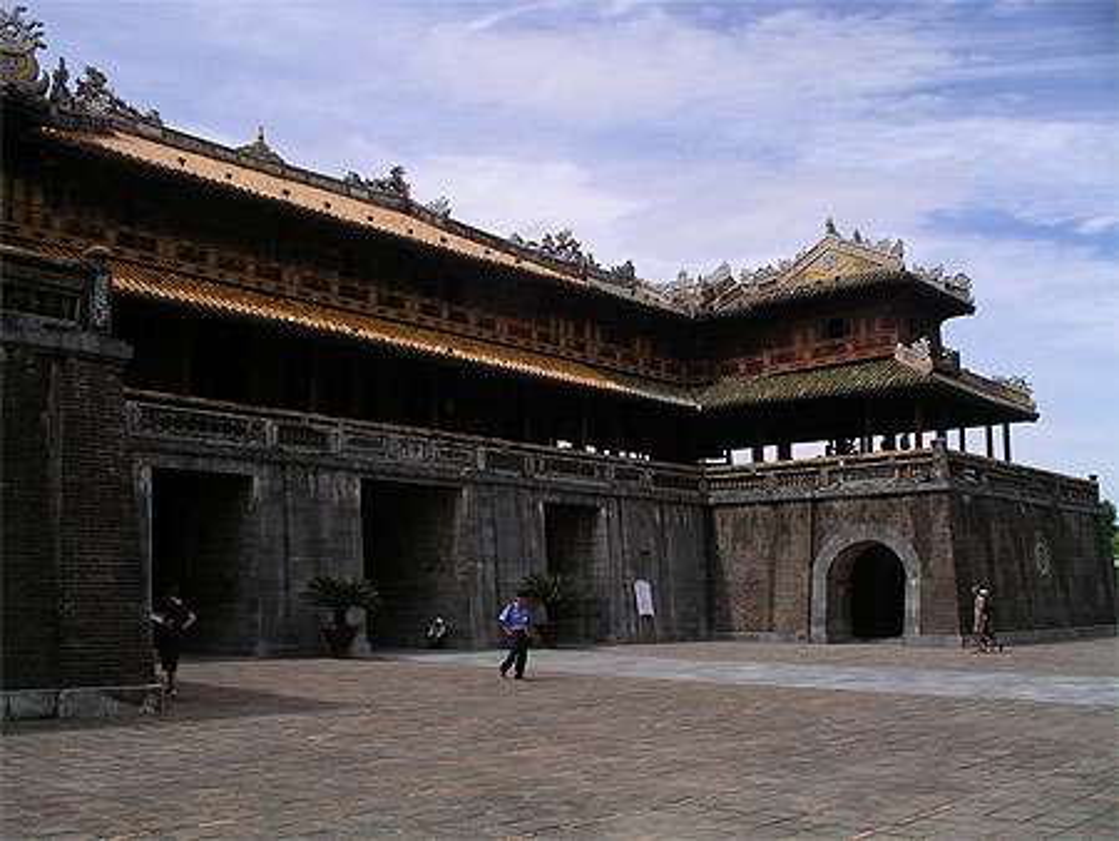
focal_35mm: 37
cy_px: 420
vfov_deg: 38.7
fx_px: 1197
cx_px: 560
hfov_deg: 50.1
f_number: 5.6
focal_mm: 7.8
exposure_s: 1/314
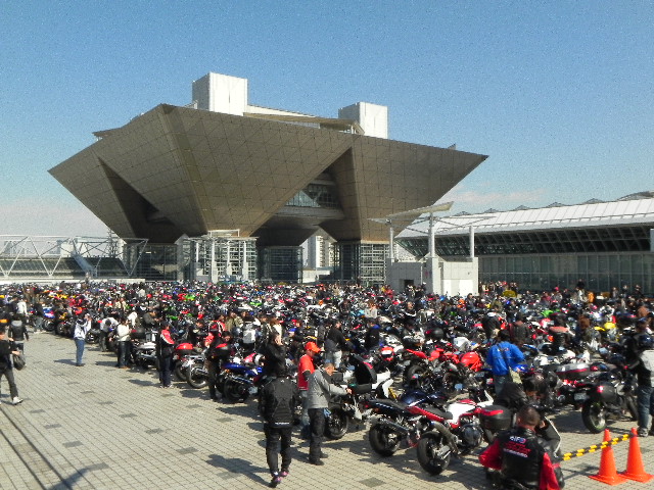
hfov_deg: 55.4
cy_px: 245
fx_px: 623
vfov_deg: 42.9
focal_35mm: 33
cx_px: 327
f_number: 7.1
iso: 200
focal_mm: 5.9
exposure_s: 1/680
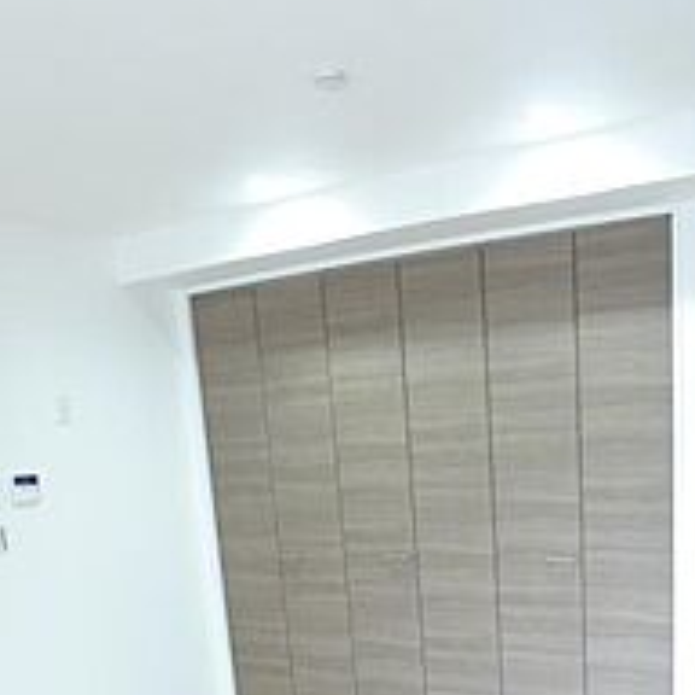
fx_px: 1158
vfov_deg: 31.0
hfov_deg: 32.8
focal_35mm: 51
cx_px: 518
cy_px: 695
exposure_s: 1/5
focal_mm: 5.1
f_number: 2
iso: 80
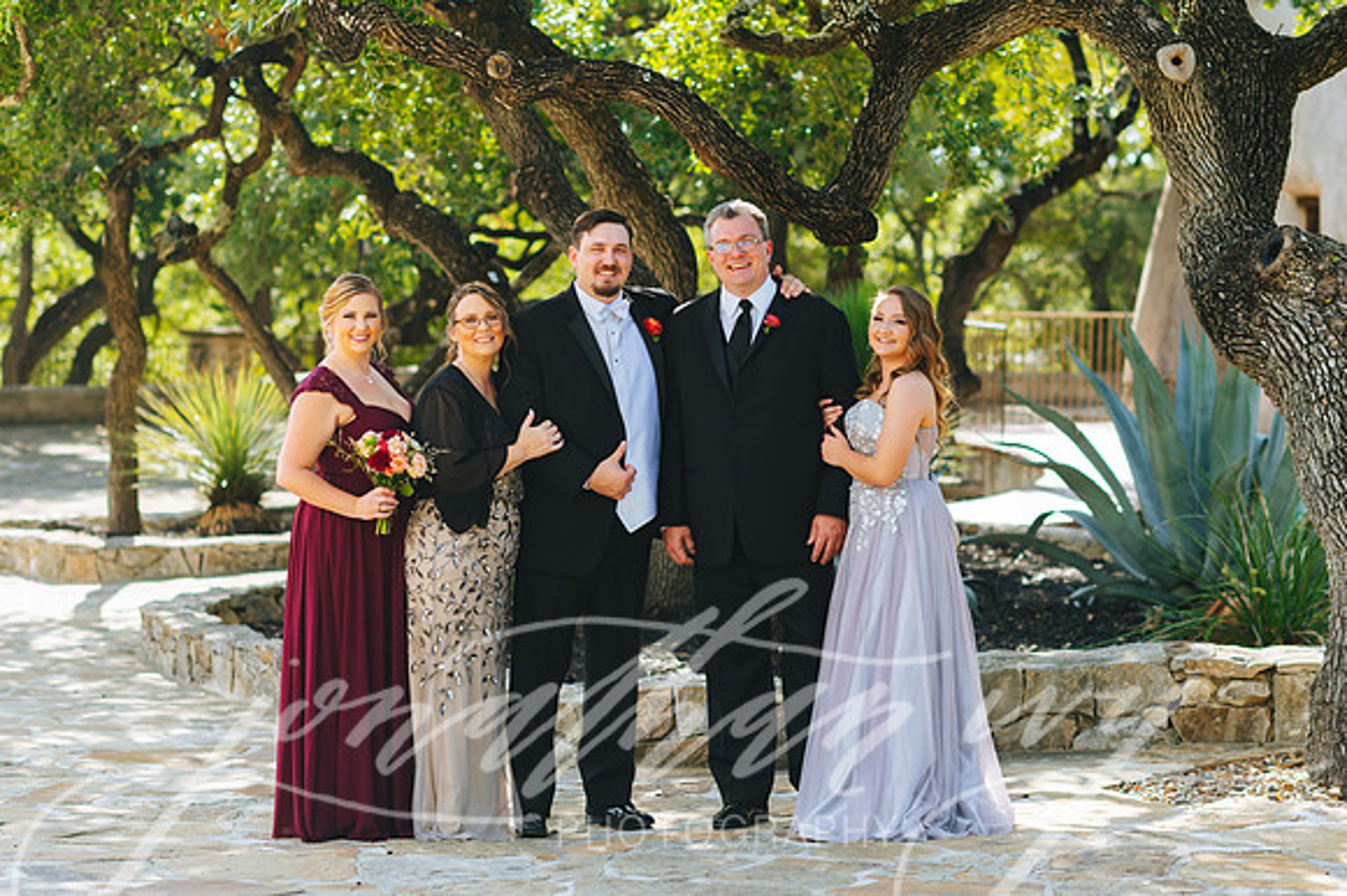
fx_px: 3384
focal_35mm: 90
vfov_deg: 15.1
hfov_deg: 22.5
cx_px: 630
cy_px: 419
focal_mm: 85
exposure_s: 1/1250
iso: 250
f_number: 2.8
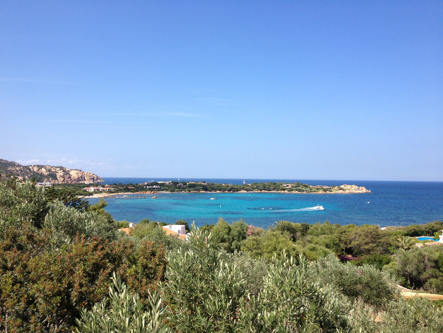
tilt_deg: -0.7
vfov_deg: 40.7
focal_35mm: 35
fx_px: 448
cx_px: 222
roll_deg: -0.2
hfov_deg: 52.6
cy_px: 166
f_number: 2.4
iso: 50
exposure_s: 1/1453
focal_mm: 4.28
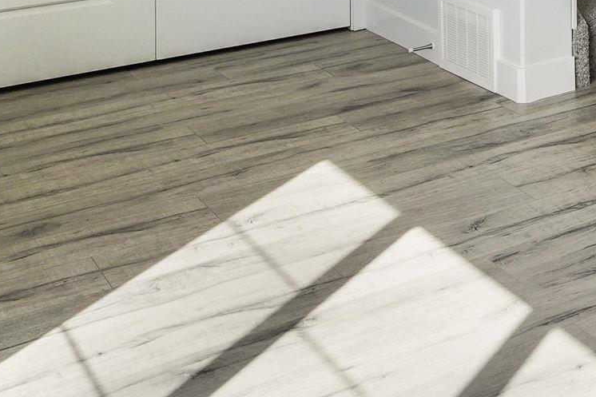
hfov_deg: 22.1
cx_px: 948
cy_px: -293
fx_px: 1186
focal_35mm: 72
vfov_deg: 16.3
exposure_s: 1/125
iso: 400
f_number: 8
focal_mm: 17.4
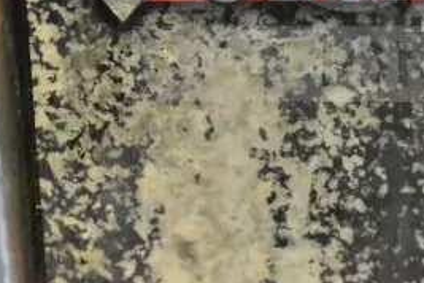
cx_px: 310
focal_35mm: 188
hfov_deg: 10.9
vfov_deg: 7.3
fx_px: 2216
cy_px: -25
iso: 18000
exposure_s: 1/100
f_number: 5.6
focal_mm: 55
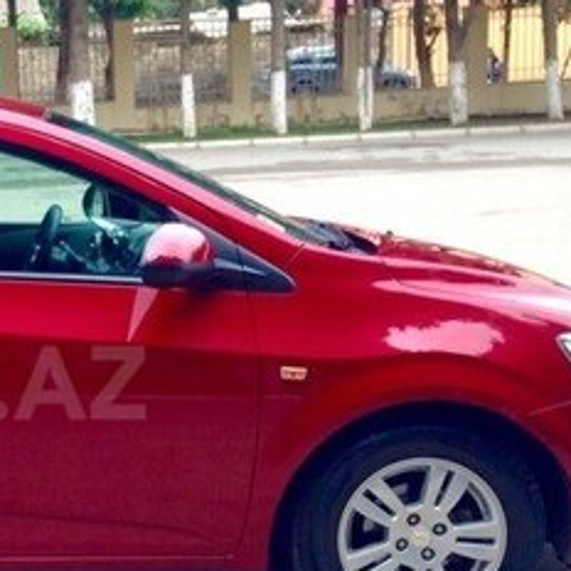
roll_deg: +3.0
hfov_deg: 19.7
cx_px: -106
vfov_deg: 20.8
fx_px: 1549
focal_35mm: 83
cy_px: 383
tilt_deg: -11.0
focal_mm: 4.12
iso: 50
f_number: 2.4
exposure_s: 1/60
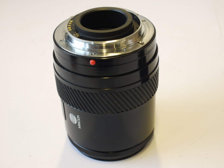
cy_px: 84
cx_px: 112
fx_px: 388
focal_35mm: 60
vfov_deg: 24.4
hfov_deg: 32.2
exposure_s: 1/25
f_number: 8
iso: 400
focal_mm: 30
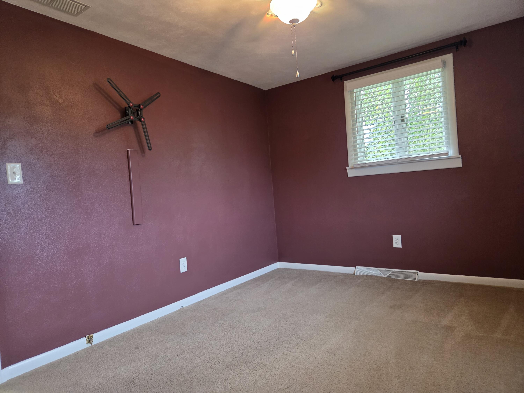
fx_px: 348
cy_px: 196
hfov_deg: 73.9
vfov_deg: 58.9
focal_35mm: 23
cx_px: 262
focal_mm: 5.4
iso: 500
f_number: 1.8
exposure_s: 1/120
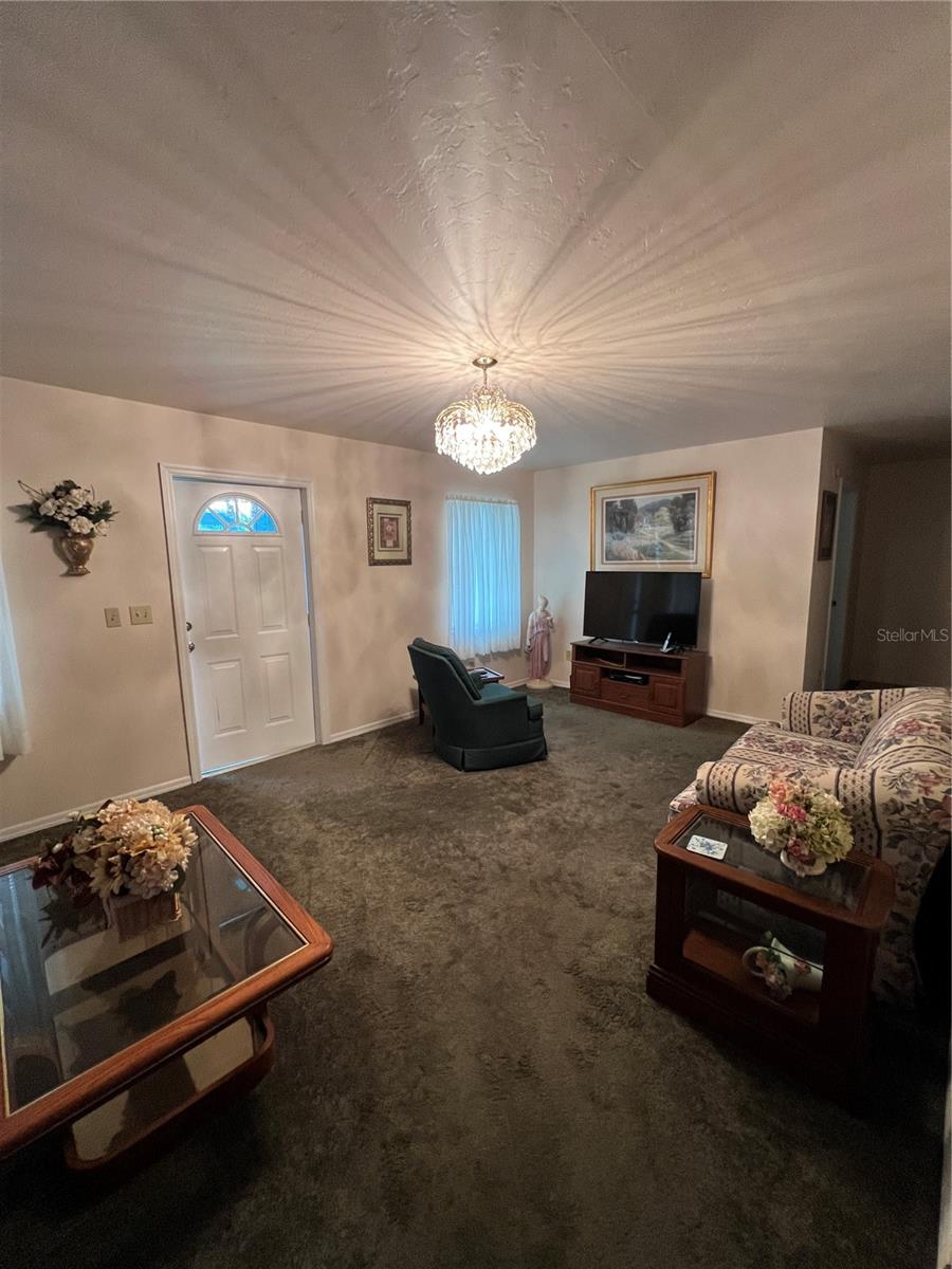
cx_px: 476
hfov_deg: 89.9
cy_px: 634
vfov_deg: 106.2
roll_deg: +0.7
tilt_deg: -5.7
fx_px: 477
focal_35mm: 13
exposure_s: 1/60
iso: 250
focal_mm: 1.57
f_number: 1.8
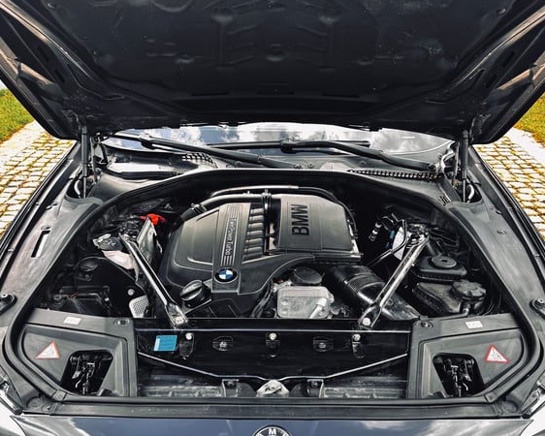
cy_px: 266
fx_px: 516
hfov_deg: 55.6
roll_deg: -1.5
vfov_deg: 45.5
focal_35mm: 32
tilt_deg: -29.8
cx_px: 272
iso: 80
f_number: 1.78
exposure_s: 1/340
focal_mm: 6.76
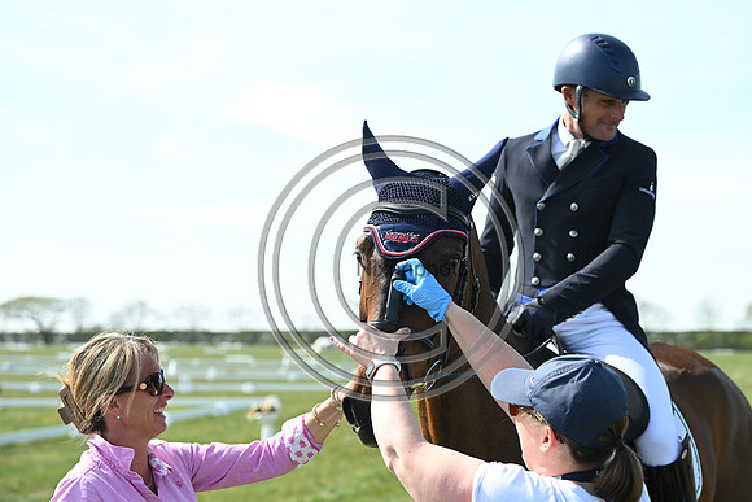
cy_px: 251
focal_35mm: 85
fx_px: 1776
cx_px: 376
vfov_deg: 16.1
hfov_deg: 23.9
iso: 500
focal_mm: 85
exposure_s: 1/1250
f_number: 5
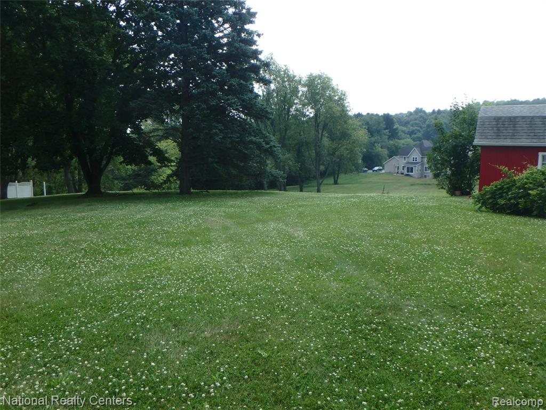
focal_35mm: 31
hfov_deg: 58.4
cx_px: 273
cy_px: 205
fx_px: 489
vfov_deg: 45.4
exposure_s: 1/320
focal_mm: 5.6
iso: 125
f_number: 4.7
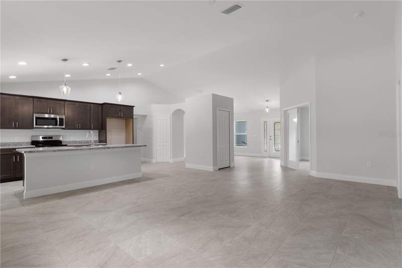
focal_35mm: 16
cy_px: 134
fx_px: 184
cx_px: 201
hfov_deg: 95.0
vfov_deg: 72.0
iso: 320
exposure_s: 1/3
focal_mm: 11
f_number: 8
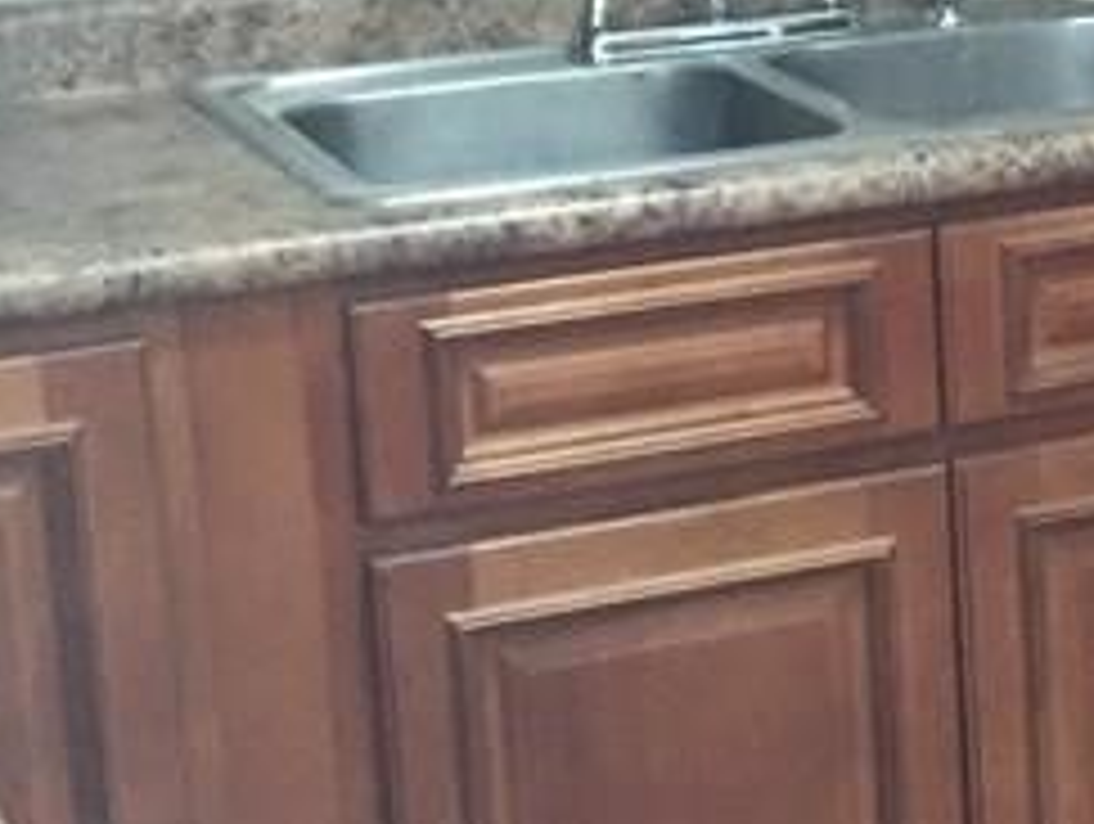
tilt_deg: -11.6
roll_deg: -0.2
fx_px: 3861
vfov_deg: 12.1
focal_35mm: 122
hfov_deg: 15.1
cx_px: 1580
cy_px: 207
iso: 250
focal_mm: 4.15
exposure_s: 1/15
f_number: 2.2
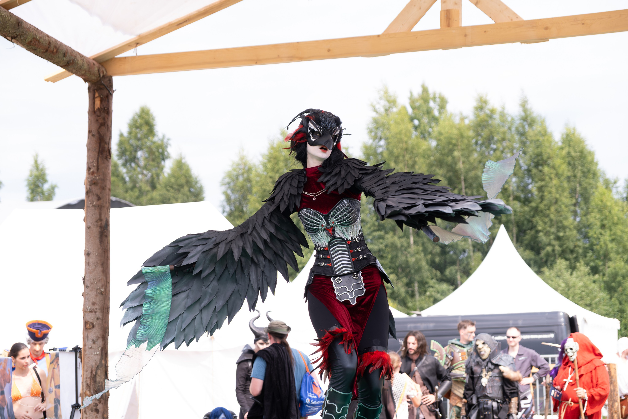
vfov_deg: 16.5
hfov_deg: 24.5
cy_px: 210
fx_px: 1448
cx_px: 314
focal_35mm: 83
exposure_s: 1/1000
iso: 250
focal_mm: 55
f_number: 3.6
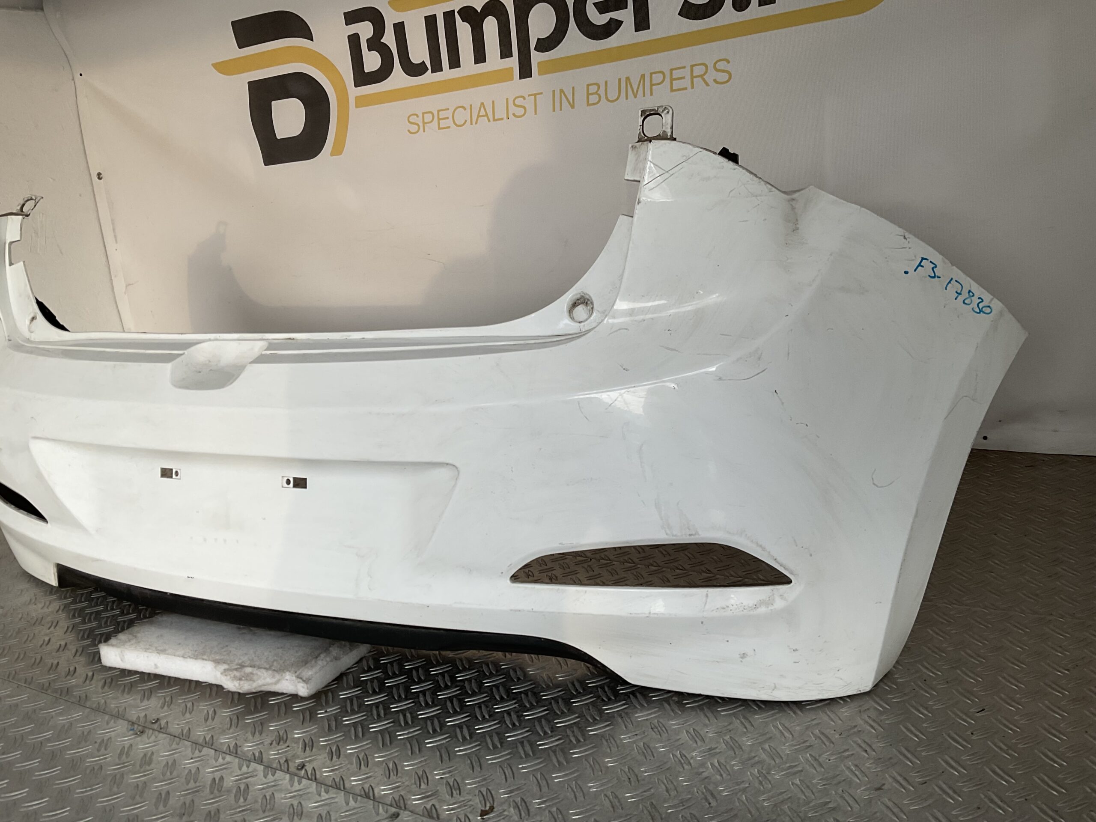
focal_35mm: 29
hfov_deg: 61.7
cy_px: 411
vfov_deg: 48.2
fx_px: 918
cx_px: 548
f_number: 1.8
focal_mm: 3
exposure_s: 1/120
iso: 32
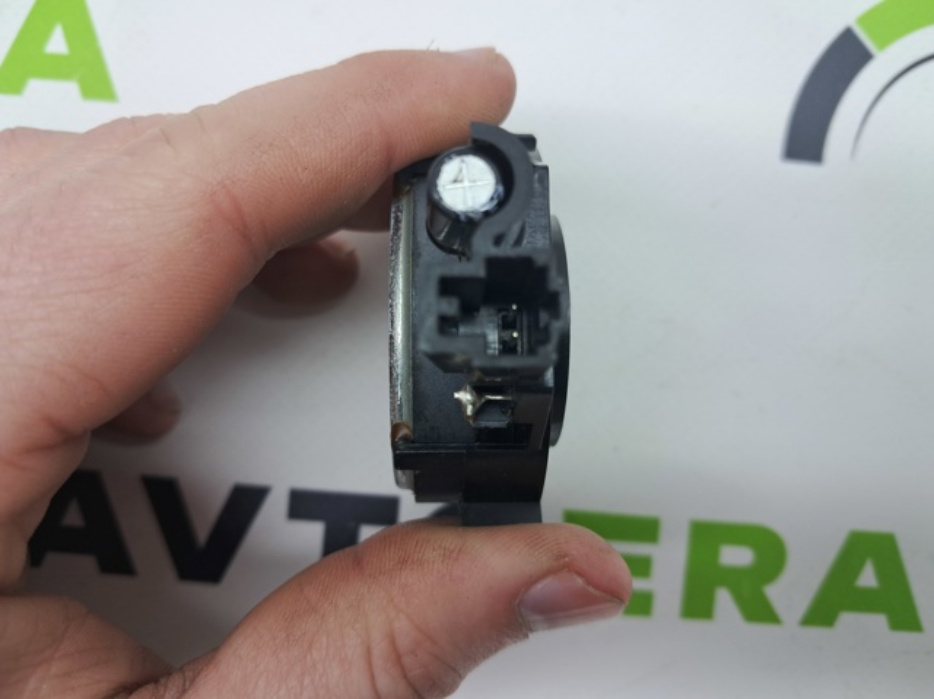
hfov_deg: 65.4
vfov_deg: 51.3
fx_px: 728
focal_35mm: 27
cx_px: 467
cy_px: 350
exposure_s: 1/50
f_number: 1.8
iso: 50
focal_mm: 4
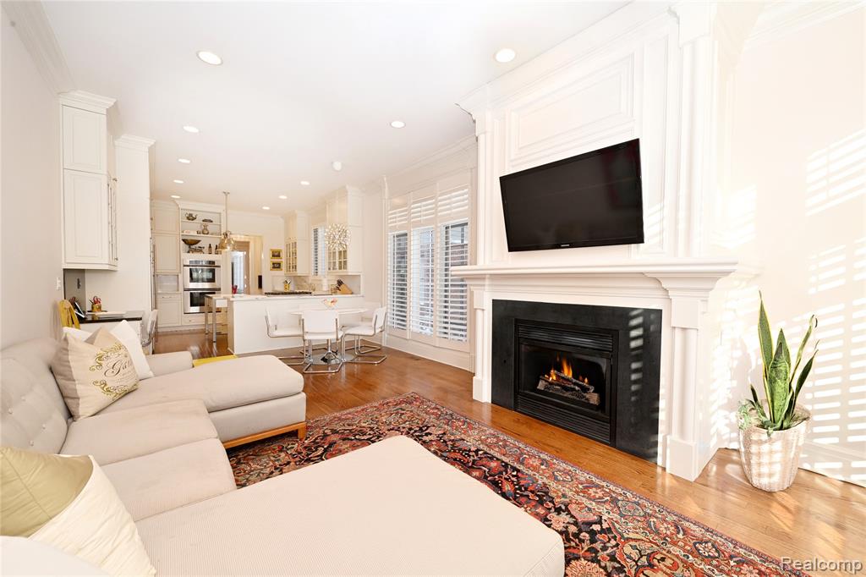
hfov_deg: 104.3
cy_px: 288
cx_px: 433
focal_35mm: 14
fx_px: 337
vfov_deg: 81.2
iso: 800
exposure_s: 1/60
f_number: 10
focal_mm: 14
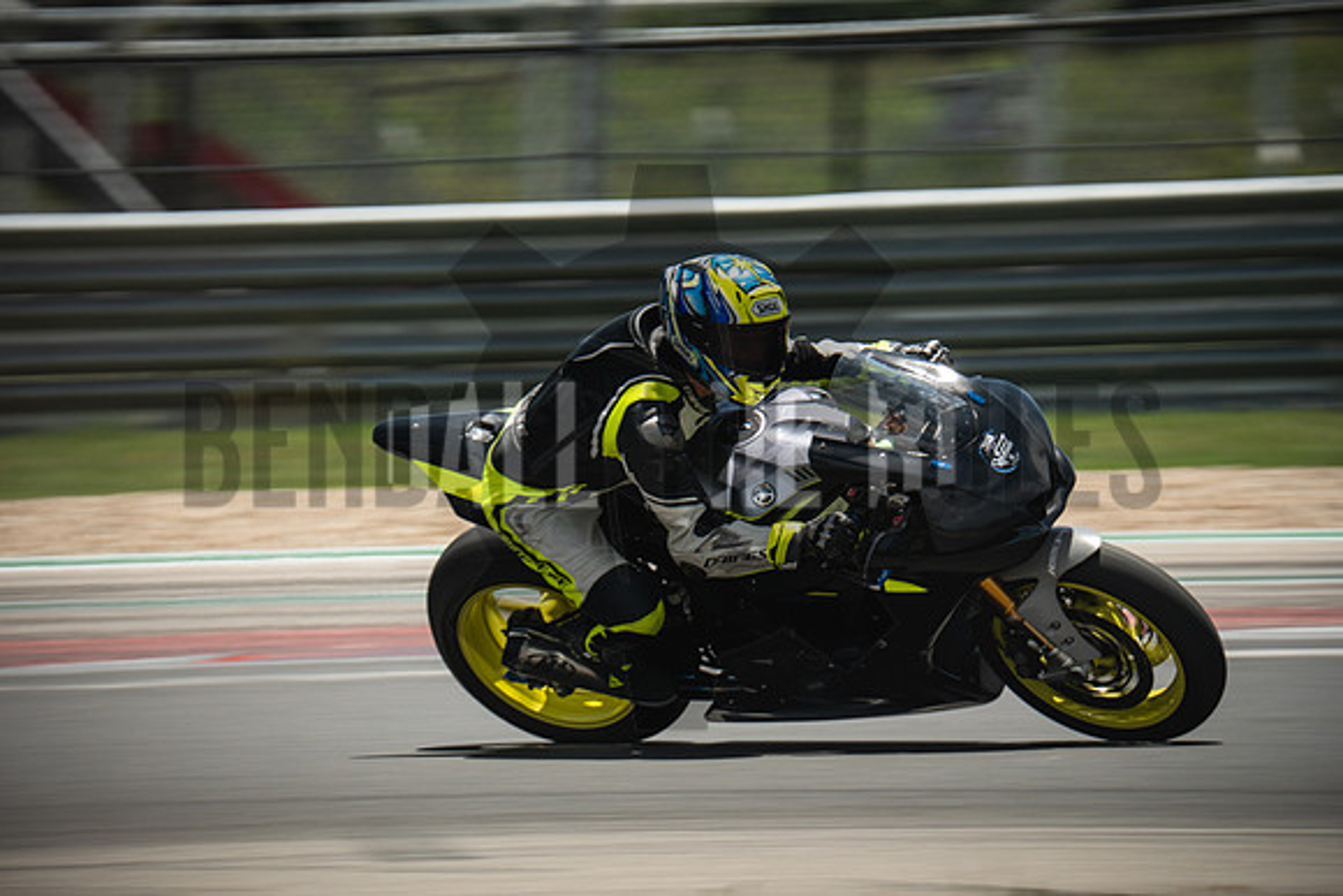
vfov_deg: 2.3
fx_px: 22388
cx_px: 672
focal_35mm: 600
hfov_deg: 3.4
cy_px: 448
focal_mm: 400
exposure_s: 1/250
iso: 160
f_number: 8
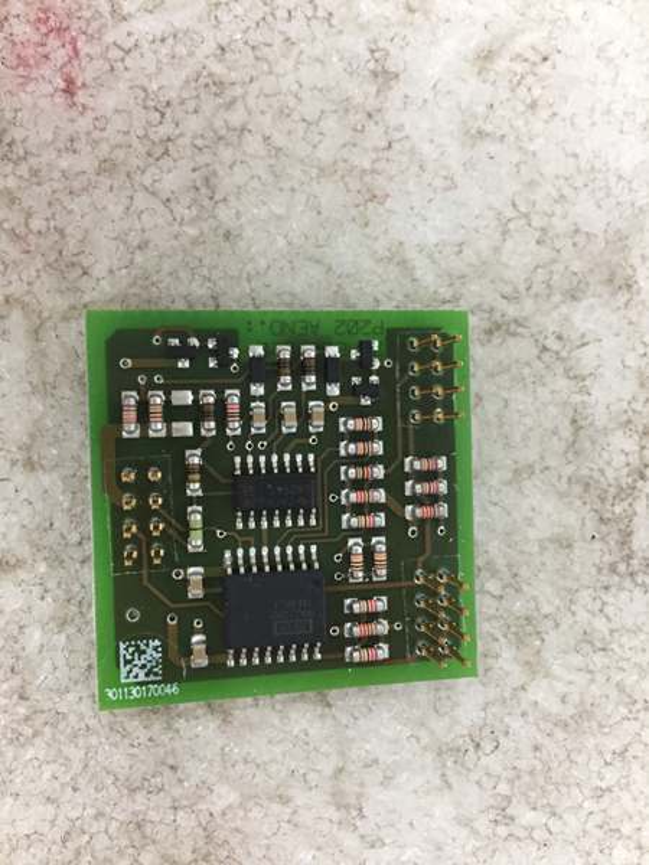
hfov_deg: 48.2
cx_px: 324
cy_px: 432
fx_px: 725
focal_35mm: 29
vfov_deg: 61.7
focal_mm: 4.15
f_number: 2.2
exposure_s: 1/33
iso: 250
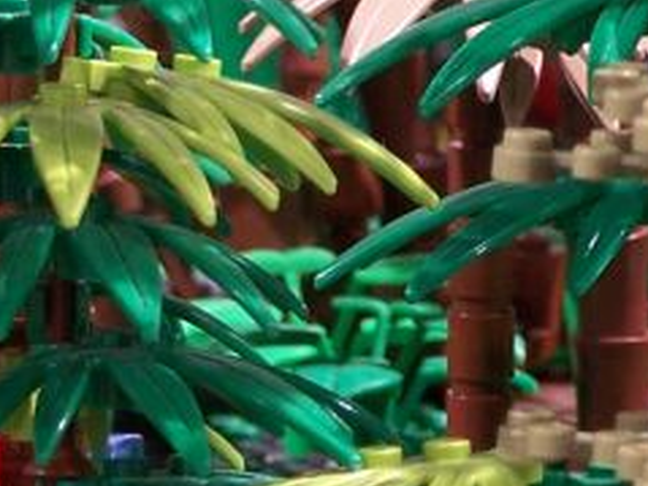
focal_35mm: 725
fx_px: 13565
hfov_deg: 2.7
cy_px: 410
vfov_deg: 2.0
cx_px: -355
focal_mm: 28
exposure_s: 1/2
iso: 80
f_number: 3.2
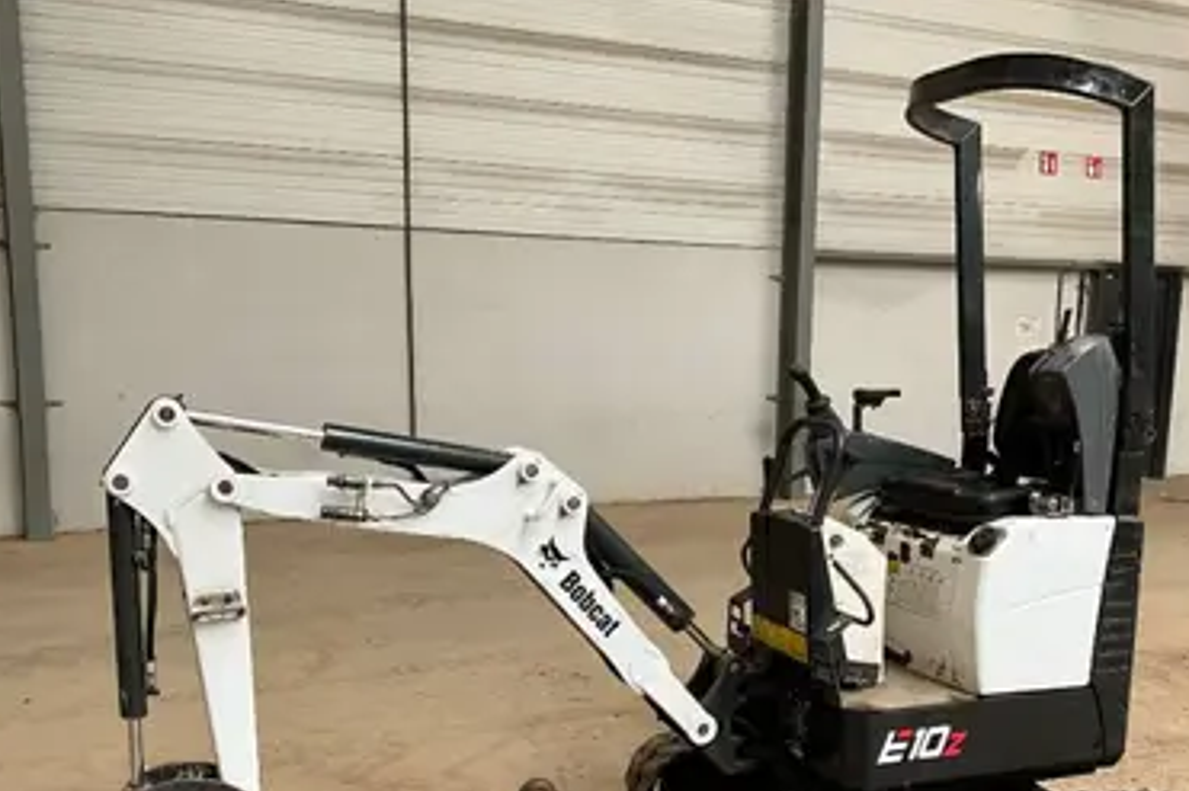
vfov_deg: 33.7
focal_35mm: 39
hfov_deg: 49.4
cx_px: 683
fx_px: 1287
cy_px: 560
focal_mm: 3
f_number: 1.8
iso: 64
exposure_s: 1/66
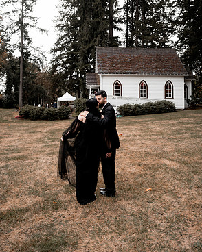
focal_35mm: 31
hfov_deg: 47.1
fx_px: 232
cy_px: 99
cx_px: 101
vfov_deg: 56.7
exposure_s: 1/1600
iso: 400
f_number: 2.8
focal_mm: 27
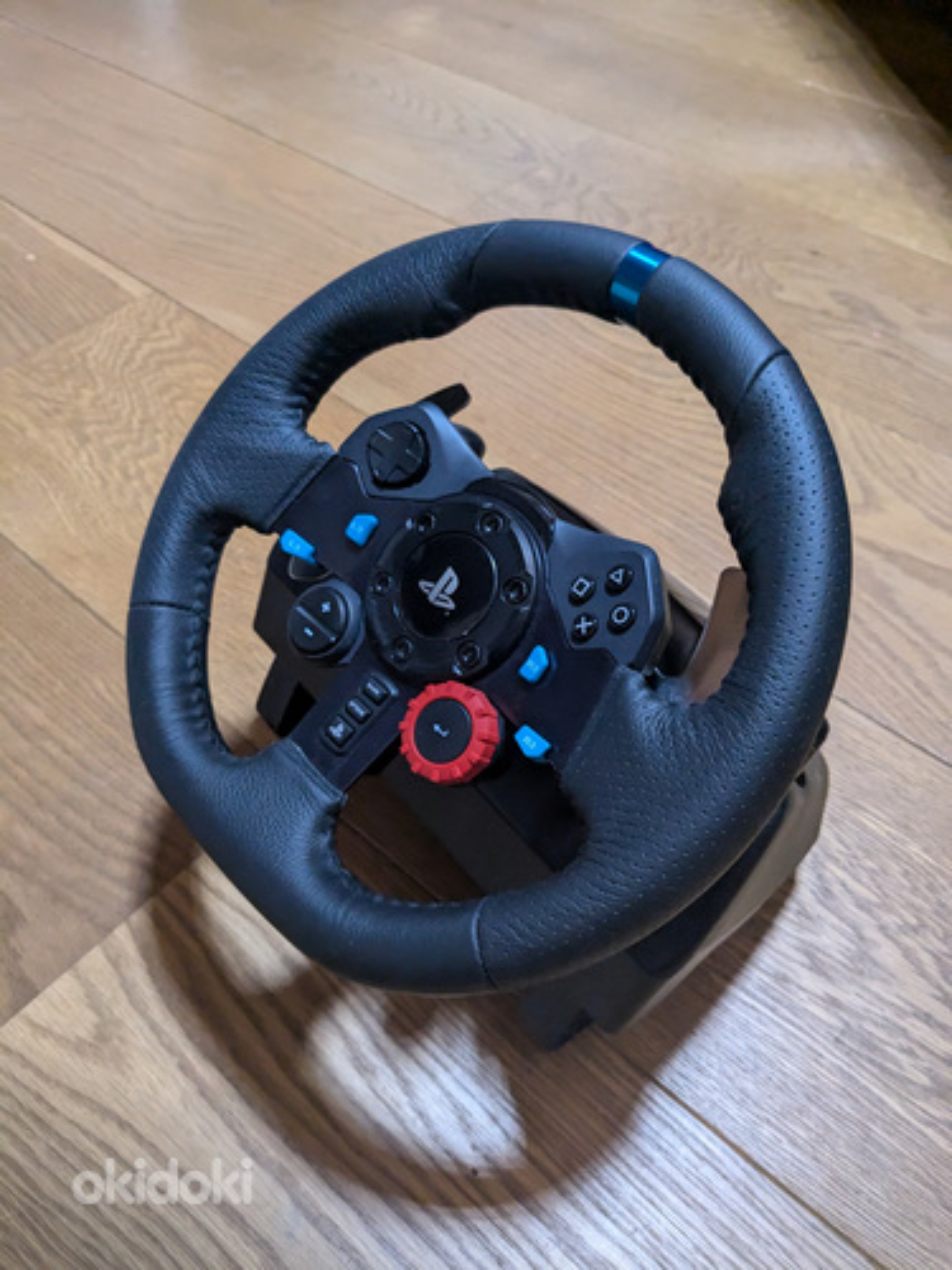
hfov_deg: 51.4
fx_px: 990
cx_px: 476
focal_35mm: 27
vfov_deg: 65.3
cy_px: 635
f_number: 1.73
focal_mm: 4.38
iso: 1341
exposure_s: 1/50
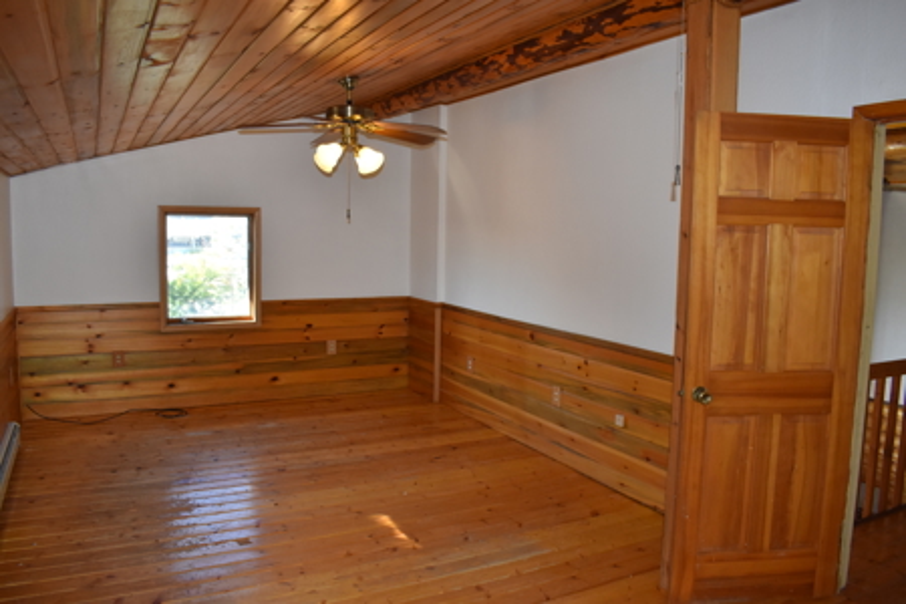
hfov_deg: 67.4
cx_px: 453
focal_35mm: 27
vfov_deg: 47.9
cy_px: 302
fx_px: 679
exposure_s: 1/125
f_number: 5.6
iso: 800
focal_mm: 18
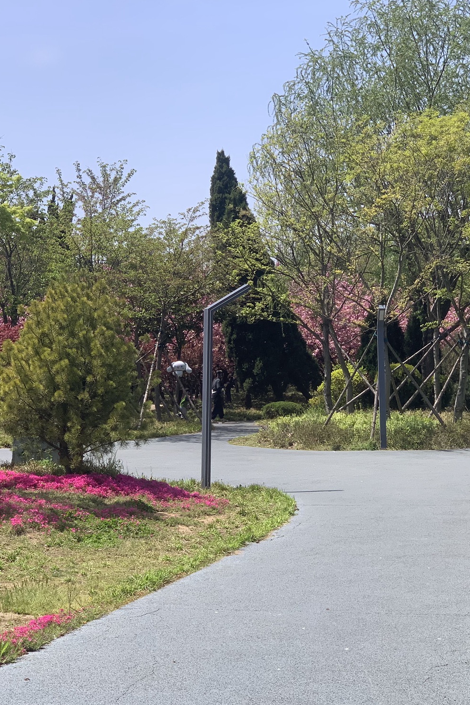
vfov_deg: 27.7
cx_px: 287
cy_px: 356
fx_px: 1429
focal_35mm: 73
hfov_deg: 18.6
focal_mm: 6
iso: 16
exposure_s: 1/813
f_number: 2.4
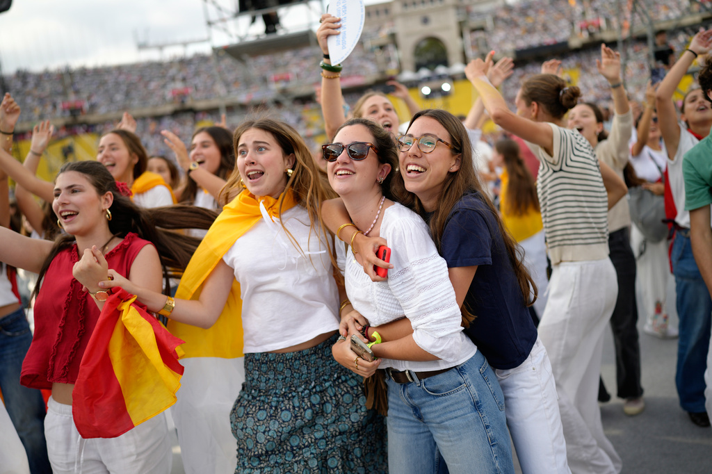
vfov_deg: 37.8
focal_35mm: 35
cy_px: 237
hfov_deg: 54.4
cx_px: 356
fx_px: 692
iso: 125
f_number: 1.6
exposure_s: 1/2500
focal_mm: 35
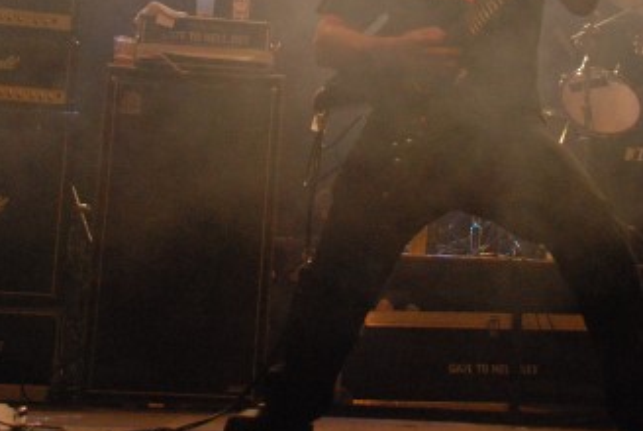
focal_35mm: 117
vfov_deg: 11.6
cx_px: 427
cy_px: -35
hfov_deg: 17.4
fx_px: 2094
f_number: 4.2
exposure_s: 1/60
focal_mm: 32
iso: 1600
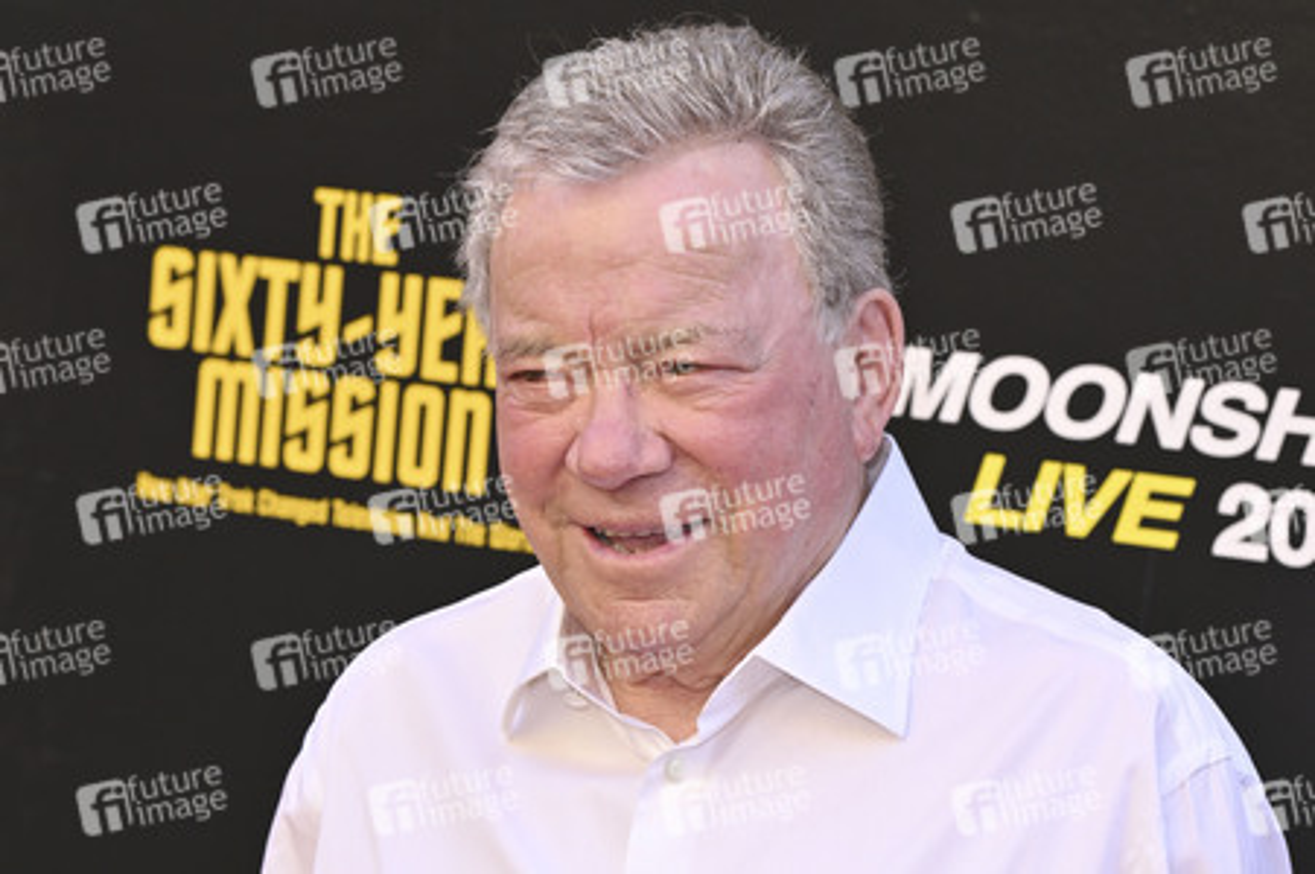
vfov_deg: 15.2
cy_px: 437
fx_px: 3285
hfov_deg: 22.6
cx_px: 658
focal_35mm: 90
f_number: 6.3
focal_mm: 90
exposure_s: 1/250
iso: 640
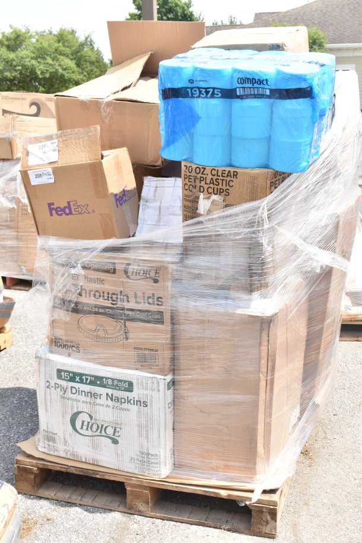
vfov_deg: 45.0
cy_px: 272
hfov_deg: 30.8
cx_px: 181
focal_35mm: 44
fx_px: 656
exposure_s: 1/200
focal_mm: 29
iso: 200
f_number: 7.1
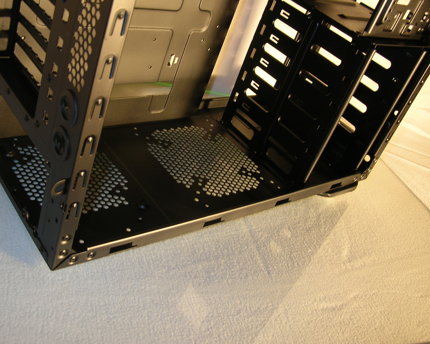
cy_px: 172
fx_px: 484
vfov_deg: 39.2
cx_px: 203
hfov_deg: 47.9
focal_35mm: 38
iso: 50
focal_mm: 6
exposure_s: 1/30
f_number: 2.7
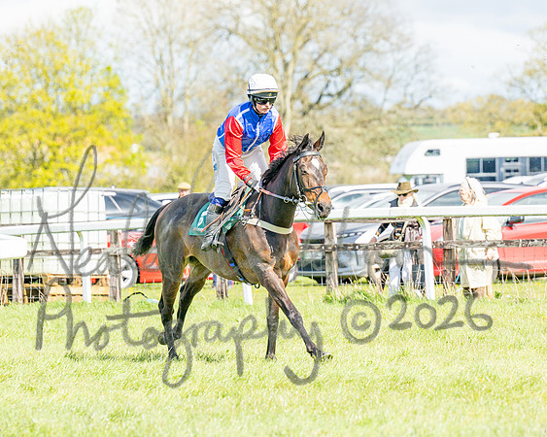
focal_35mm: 278
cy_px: 218
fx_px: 4504
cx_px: 328
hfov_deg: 6.9
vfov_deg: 5.6
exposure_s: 1/2500
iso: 200
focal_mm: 165
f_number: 4
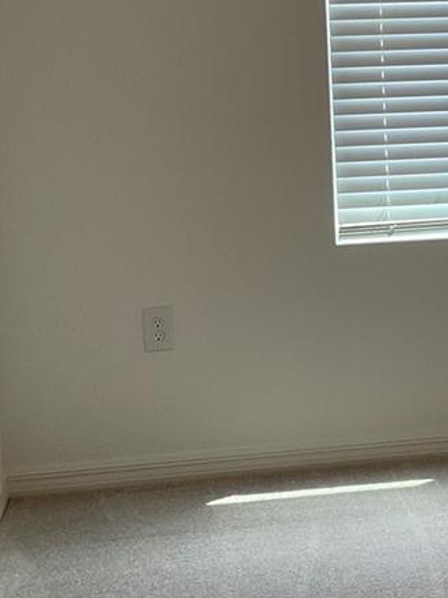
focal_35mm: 79
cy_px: 198
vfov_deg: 24.6
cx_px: 417
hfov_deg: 18.3
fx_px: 1365
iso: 40
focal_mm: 3
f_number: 1.8
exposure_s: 1/60
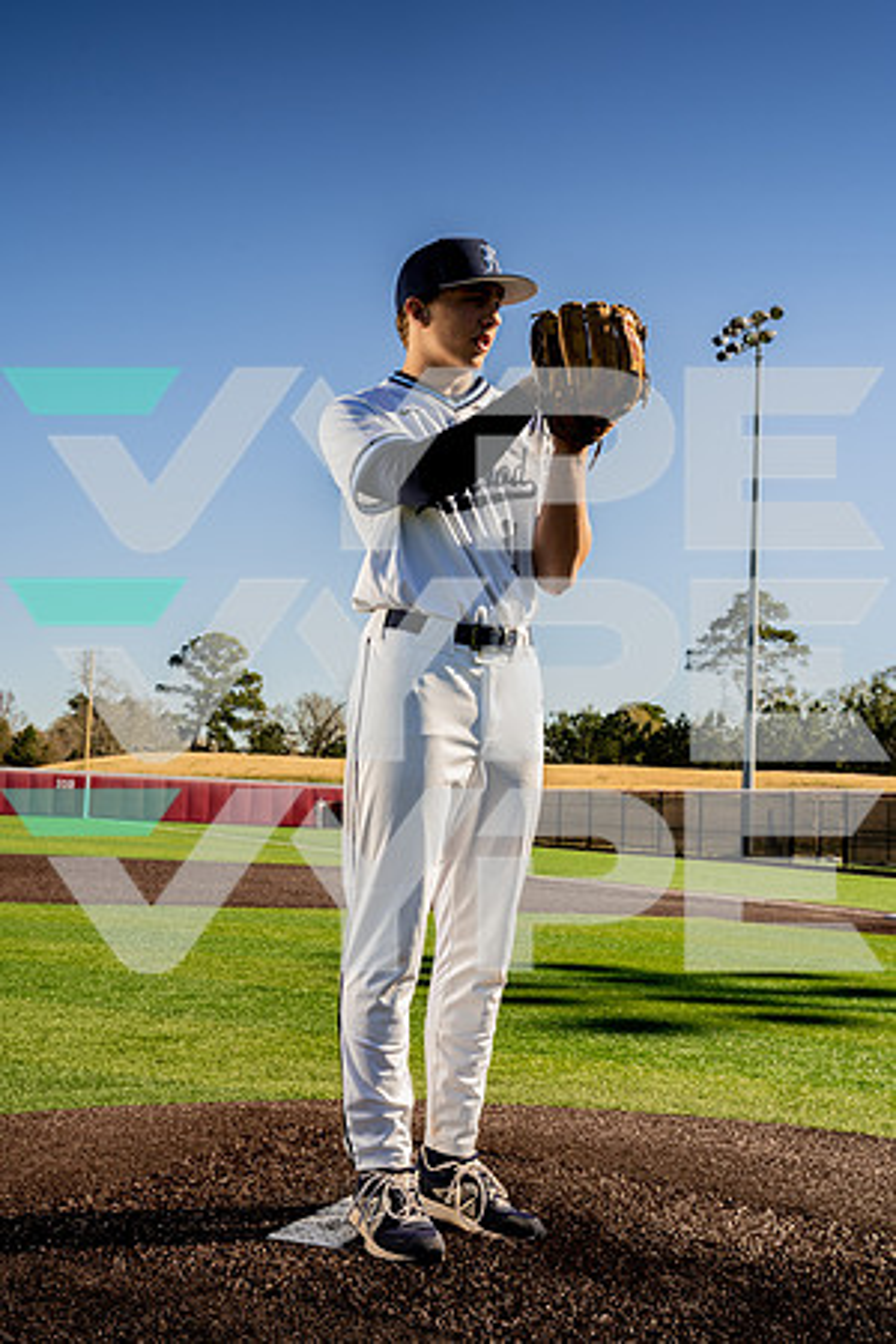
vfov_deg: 46.4
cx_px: 448
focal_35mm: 42
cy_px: 672
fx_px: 1568
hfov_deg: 31.9
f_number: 9
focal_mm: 42
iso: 160
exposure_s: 1/250
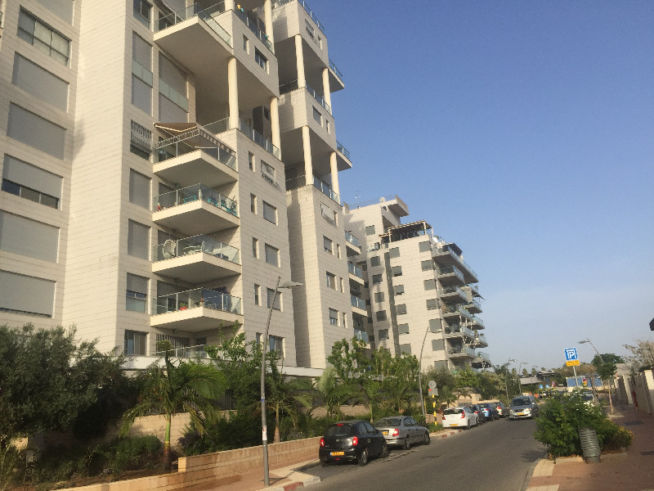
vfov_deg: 48.2
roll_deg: +3.4
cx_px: 327
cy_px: 246
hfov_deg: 61.7
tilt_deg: +15.8
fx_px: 548
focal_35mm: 29
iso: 32
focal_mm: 4.15
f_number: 2.2
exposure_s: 1/1883
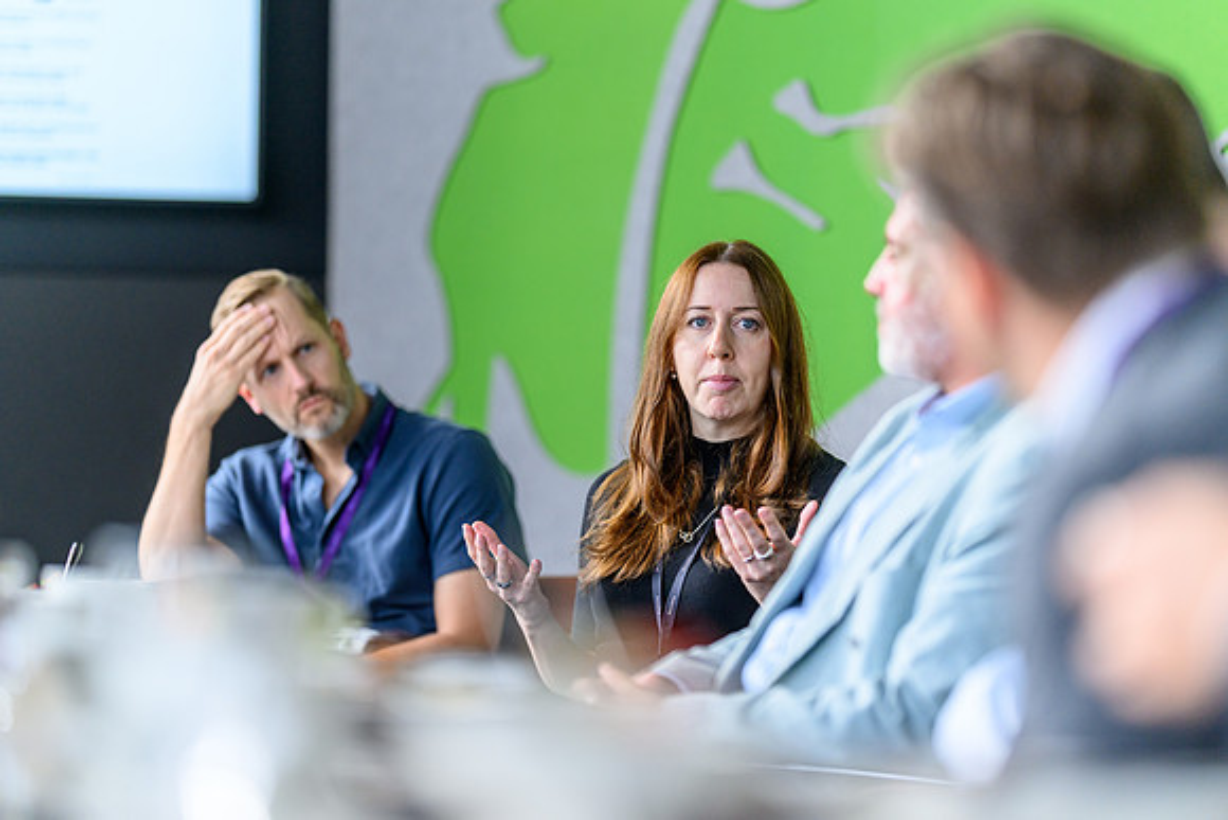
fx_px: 4799
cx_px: 614
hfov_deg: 14.6
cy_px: 410
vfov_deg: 9.8
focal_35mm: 141
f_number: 1.8
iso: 640
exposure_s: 1/1000
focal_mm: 135
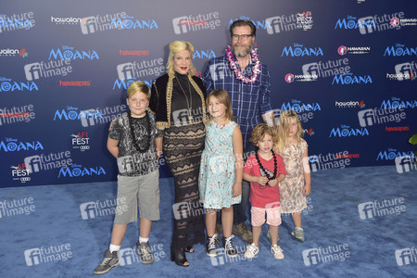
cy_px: 139
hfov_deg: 50.7
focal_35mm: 38
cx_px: 208
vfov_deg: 35.1
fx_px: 440
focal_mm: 38
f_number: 4.5
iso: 400
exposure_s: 1/320
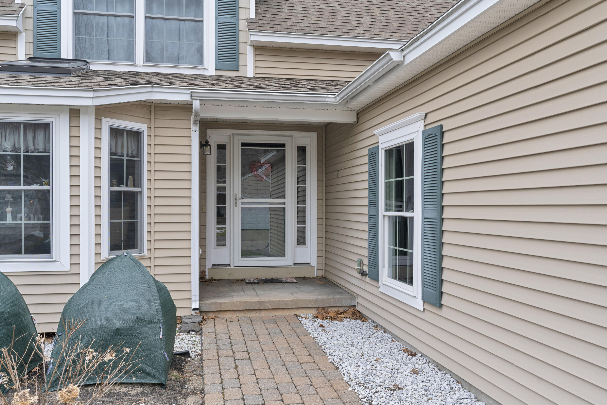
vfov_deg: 41.1
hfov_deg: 58.7
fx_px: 540
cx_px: 304
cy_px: 202
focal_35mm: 32
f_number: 8
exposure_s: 1/200
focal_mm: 32
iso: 800
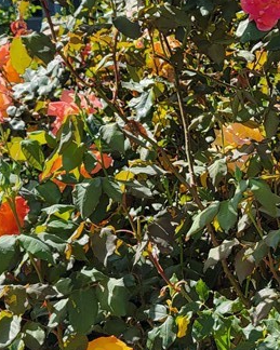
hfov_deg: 19.4
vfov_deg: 25.7
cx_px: 341
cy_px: 140
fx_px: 767
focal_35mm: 74
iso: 16
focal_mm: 6.7
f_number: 1.8
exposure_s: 1/551
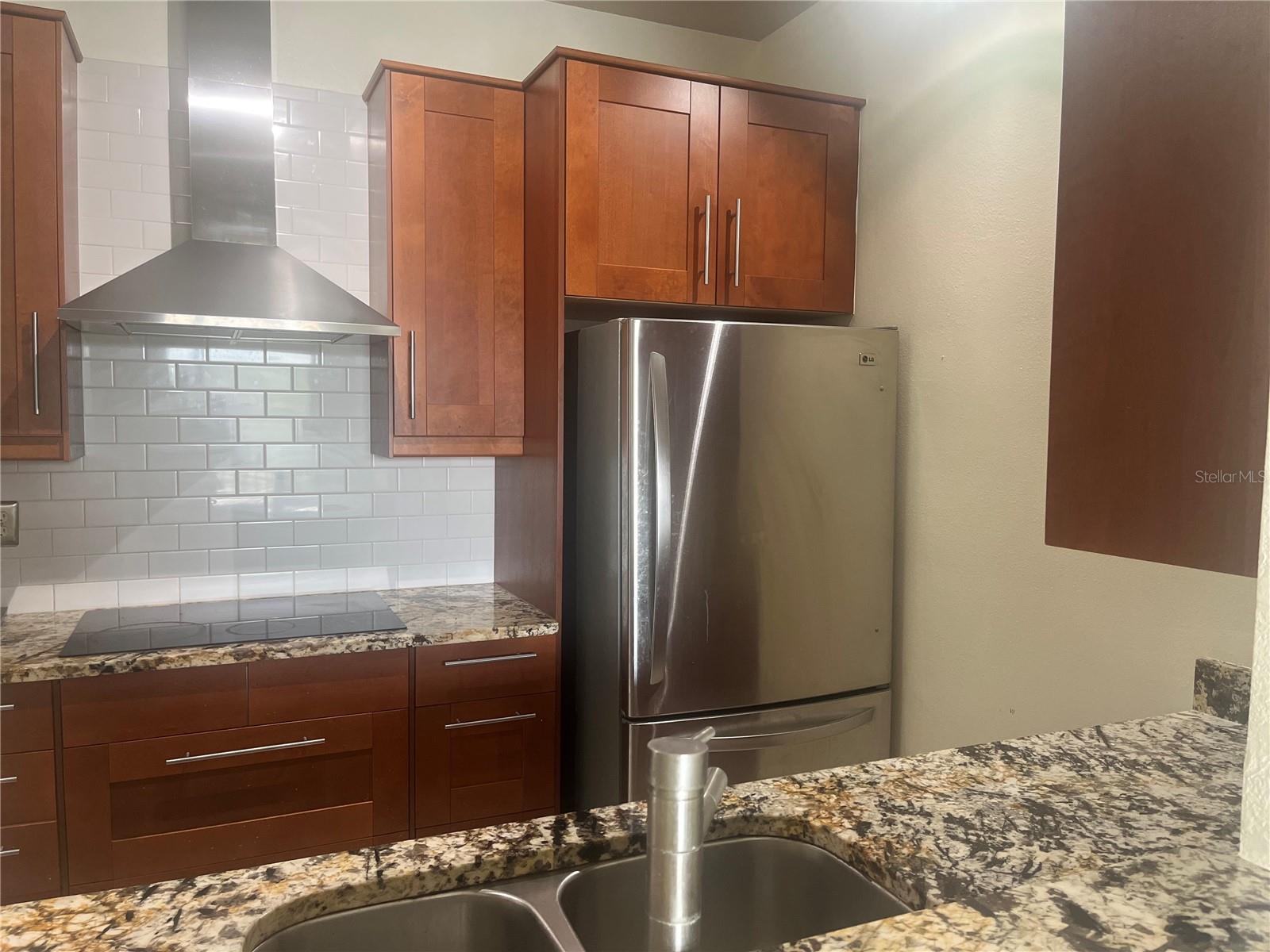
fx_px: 954
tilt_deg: -4.1
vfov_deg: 53.1
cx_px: 635
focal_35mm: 26
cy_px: 476
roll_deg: -0.4
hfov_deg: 67.3
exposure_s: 1/60
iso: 160
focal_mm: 5.1
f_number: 1.6
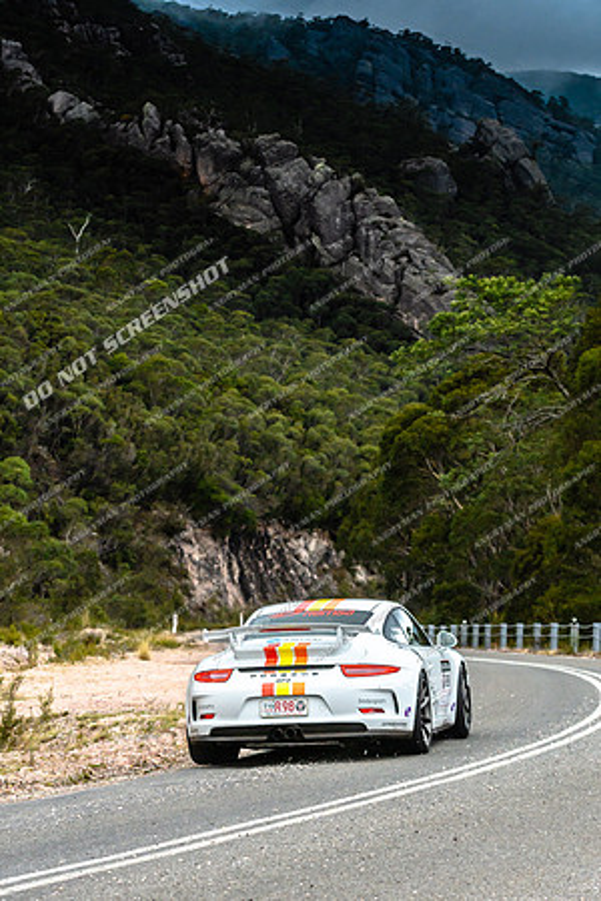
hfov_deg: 13.0
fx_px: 2629
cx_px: 300
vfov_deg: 19.5
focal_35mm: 105
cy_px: 450
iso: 320
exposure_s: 1/1600
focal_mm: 70
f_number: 4
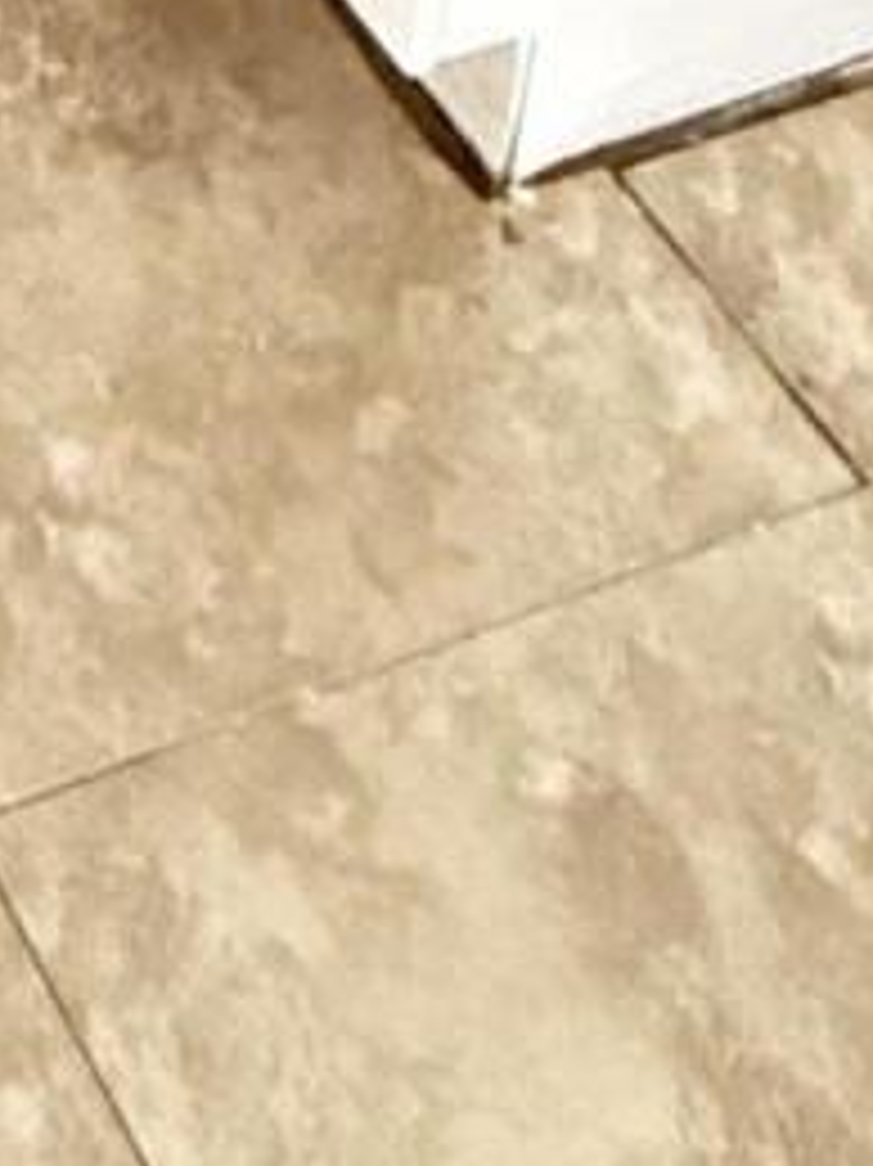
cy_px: -2242
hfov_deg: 12.1
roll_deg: -3.3
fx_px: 3635
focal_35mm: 108
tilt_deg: -14.0
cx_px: -886
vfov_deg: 11.5
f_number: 2.2
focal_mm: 2.22
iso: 1600
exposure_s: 1/31
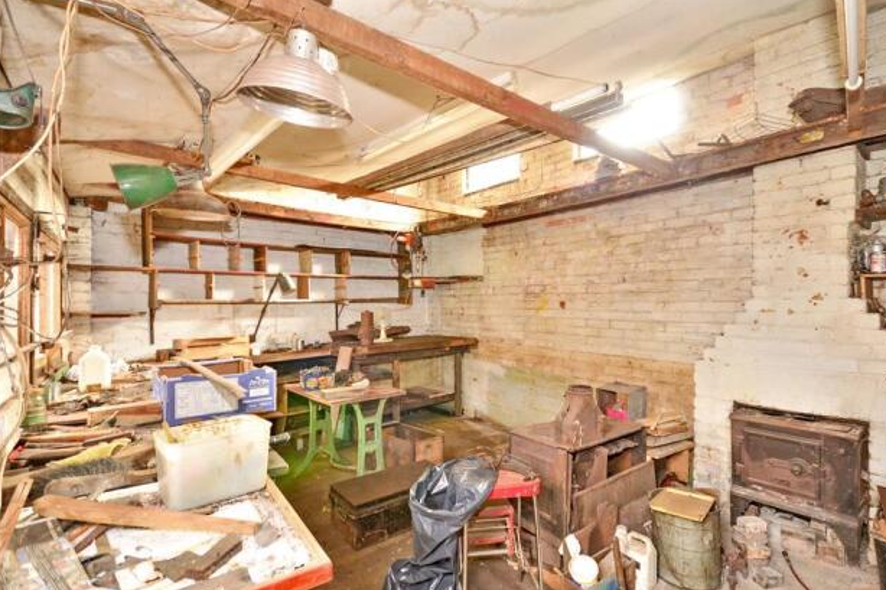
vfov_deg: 73.7
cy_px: 297
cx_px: 456
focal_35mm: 16
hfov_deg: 96.7
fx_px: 394
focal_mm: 10
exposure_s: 1/10
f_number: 5
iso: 200
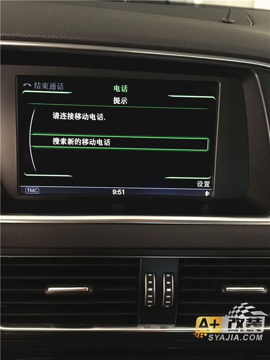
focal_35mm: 29
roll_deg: -1.6
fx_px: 302
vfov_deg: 61.7
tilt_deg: -28.7
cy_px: 180
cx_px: 135
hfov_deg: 48.2
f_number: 2.2
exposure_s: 1/15
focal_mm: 4.15
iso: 400
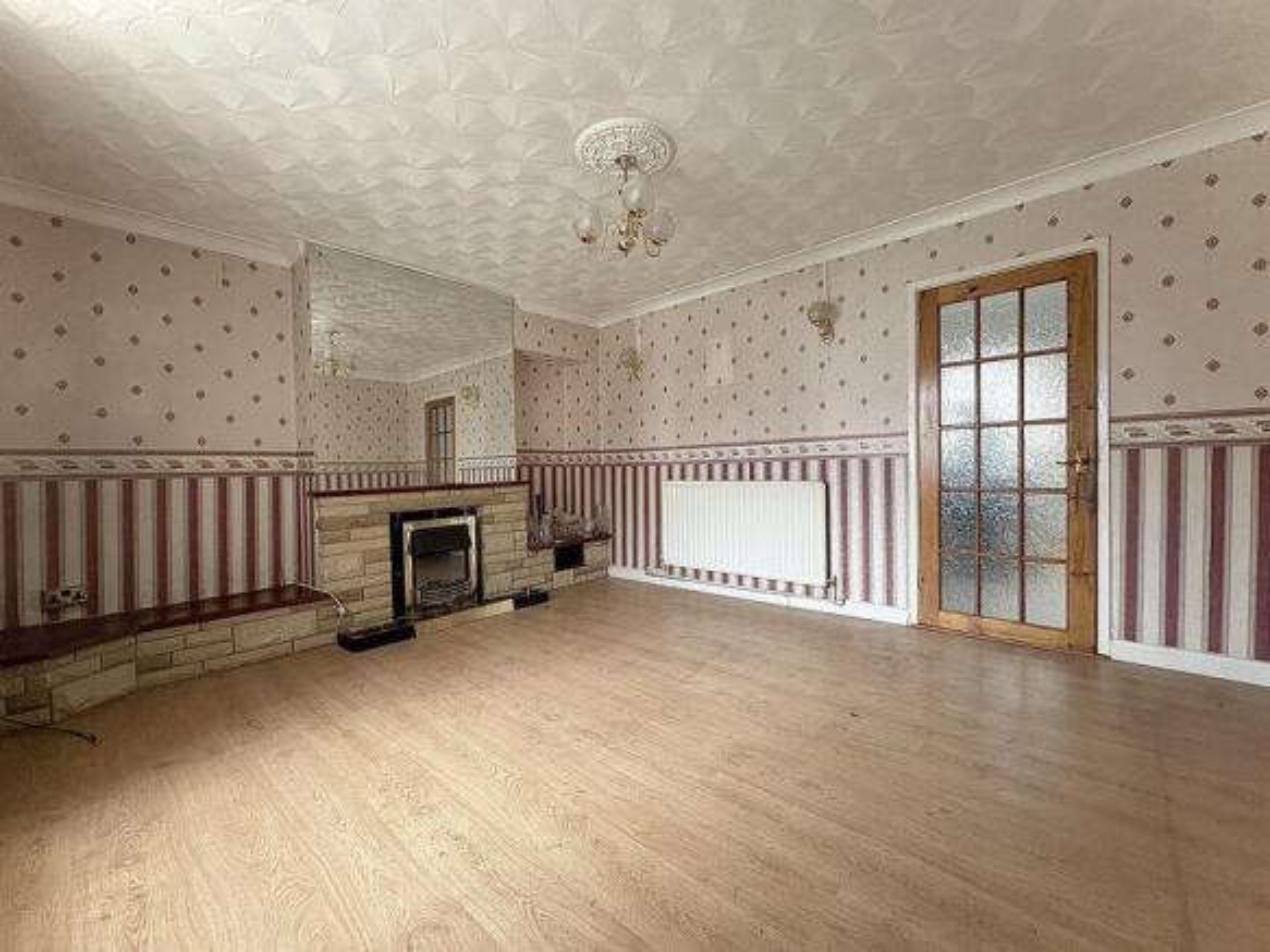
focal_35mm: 14
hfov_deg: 102.1
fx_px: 514
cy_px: 476
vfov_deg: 85.7
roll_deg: +0.7
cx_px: 635
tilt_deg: -0.6
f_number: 2.2
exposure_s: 1/60
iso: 400
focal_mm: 2.22
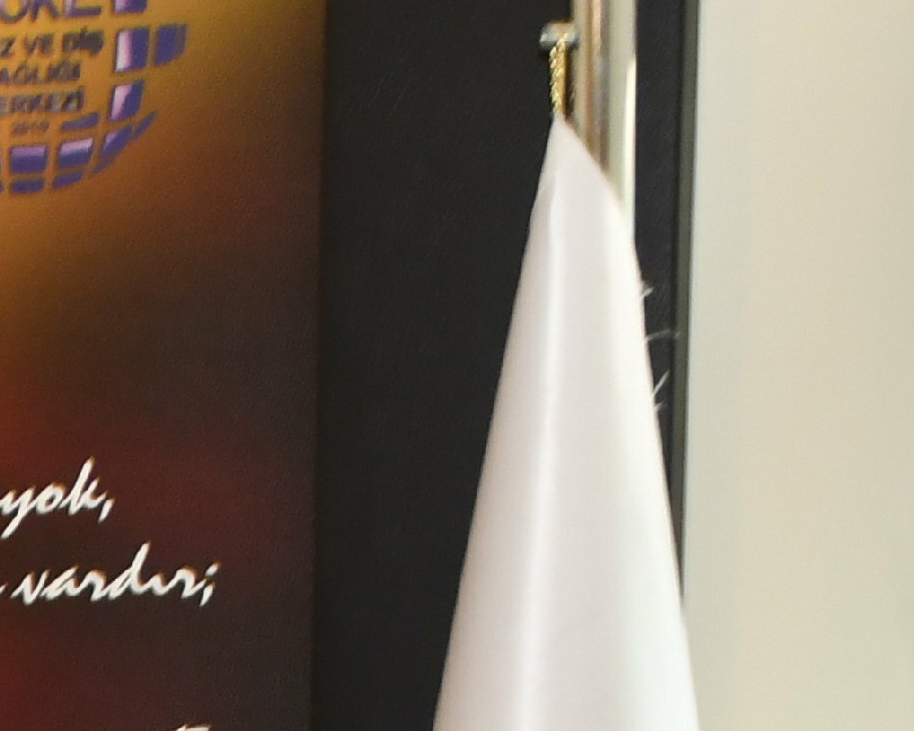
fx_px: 5844
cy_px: 1491
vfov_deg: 6.9
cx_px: -1032
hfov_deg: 8.4
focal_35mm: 216
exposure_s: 1/60
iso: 450
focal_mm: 28
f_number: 4
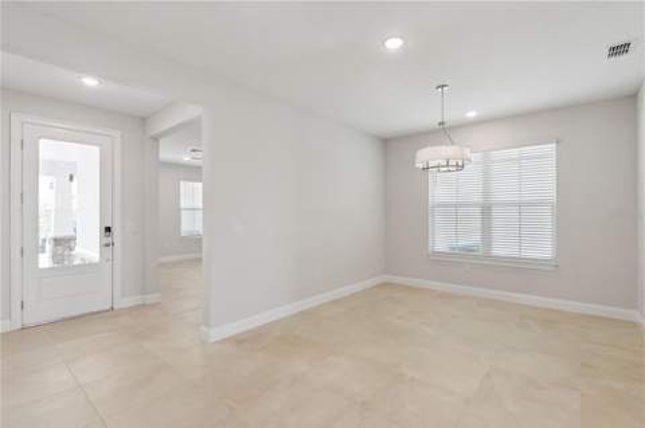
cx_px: 322
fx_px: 304
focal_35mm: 17
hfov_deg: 93.3
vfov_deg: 70.3
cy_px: 214
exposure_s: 1/60
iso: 1000
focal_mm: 17
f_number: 10
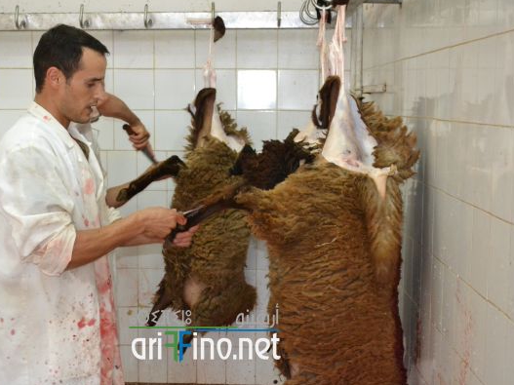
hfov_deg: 34.2
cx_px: 207
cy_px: 199
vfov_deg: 26.1
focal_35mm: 56
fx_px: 831
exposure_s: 1/60
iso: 3200
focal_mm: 32
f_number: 4.8
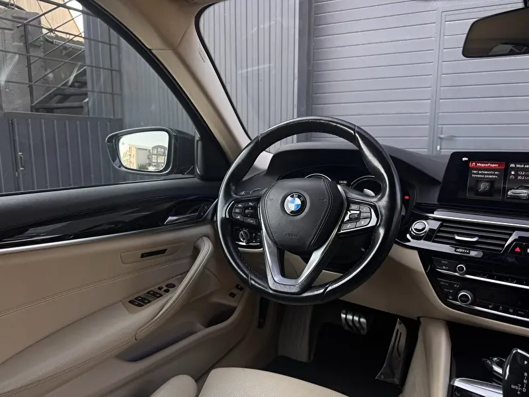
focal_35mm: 24
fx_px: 367
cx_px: 264
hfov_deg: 71.6
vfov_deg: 56.8
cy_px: 198
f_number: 1.78
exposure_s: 1/199
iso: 64
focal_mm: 6.76
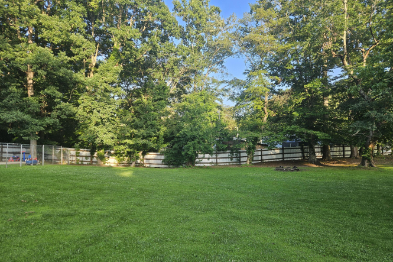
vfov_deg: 53.1
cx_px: 196
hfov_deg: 73.8
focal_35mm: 24
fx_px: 262
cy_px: 141
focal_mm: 5.4
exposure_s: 1/232
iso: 25
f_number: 1.8
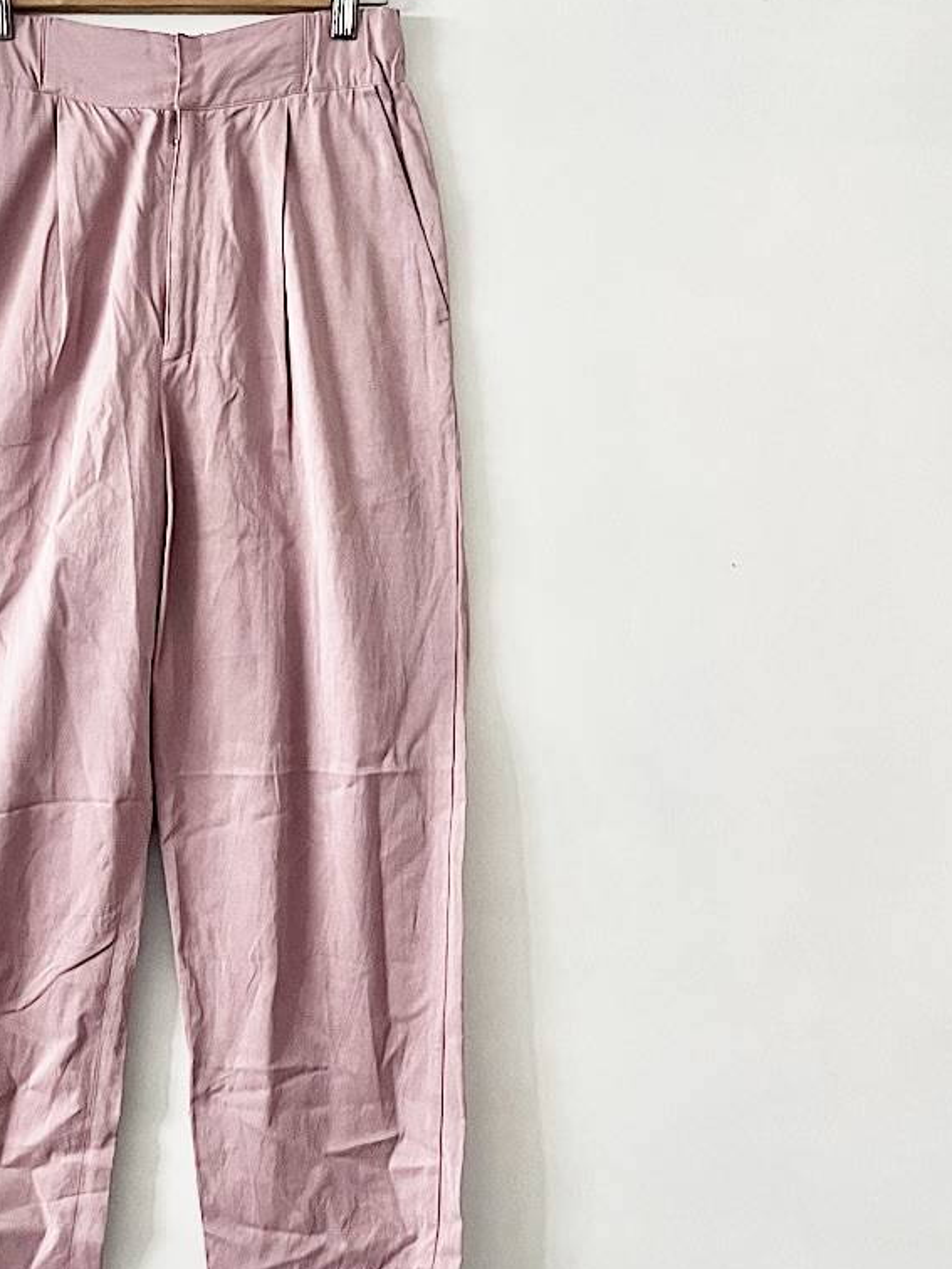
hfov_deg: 31.9
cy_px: 552
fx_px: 1613
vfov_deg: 42.9
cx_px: 180
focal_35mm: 44
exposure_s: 1/60
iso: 320
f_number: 1.6
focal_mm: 5.1
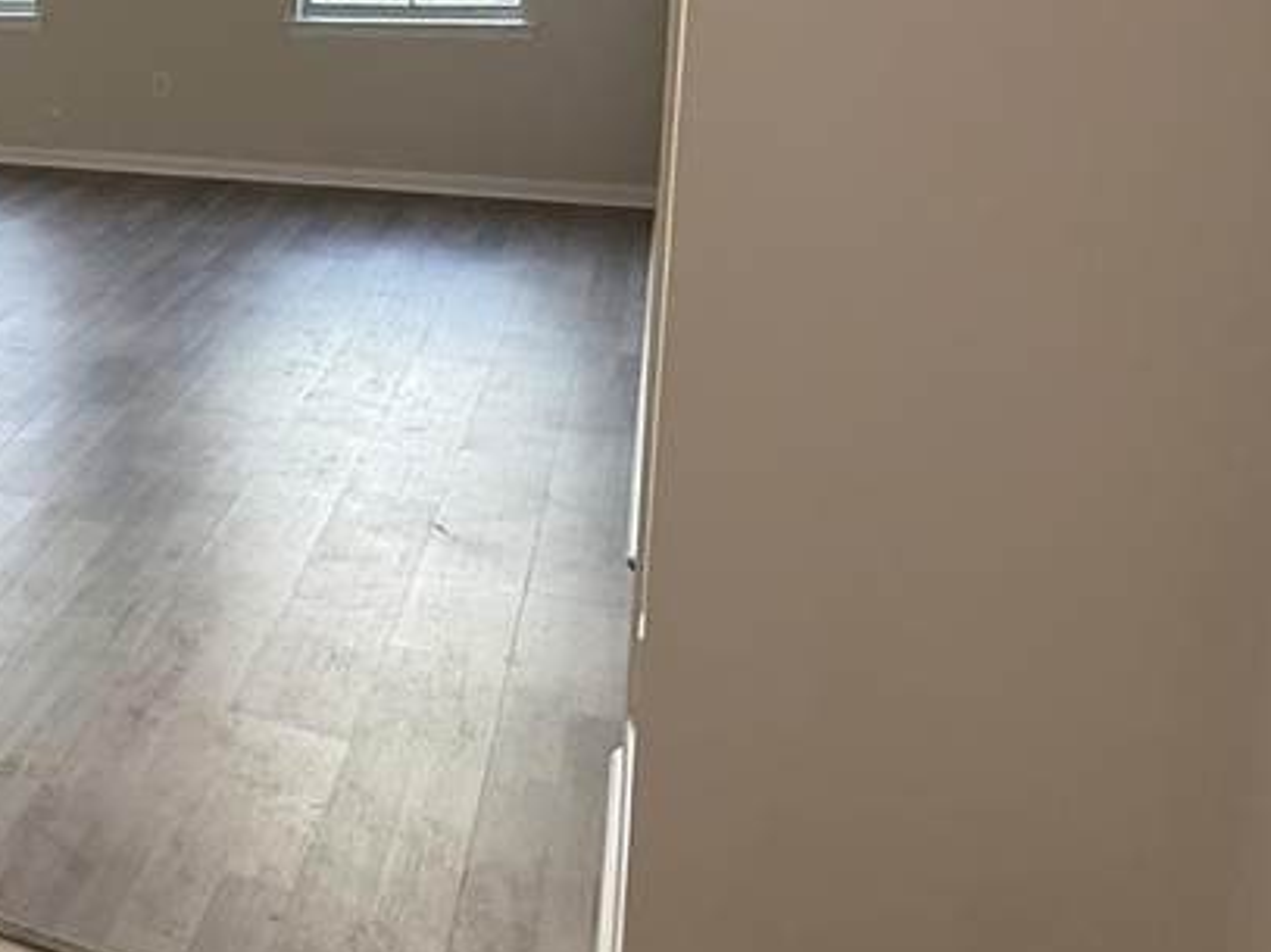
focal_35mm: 44
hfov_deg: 31.7
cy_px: 122
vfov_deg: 31.5
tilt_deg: -9.1
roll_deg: +2.1
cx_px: -422
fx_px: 1615
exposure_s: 1/120
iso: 160
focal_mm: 2.22
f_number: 2.2
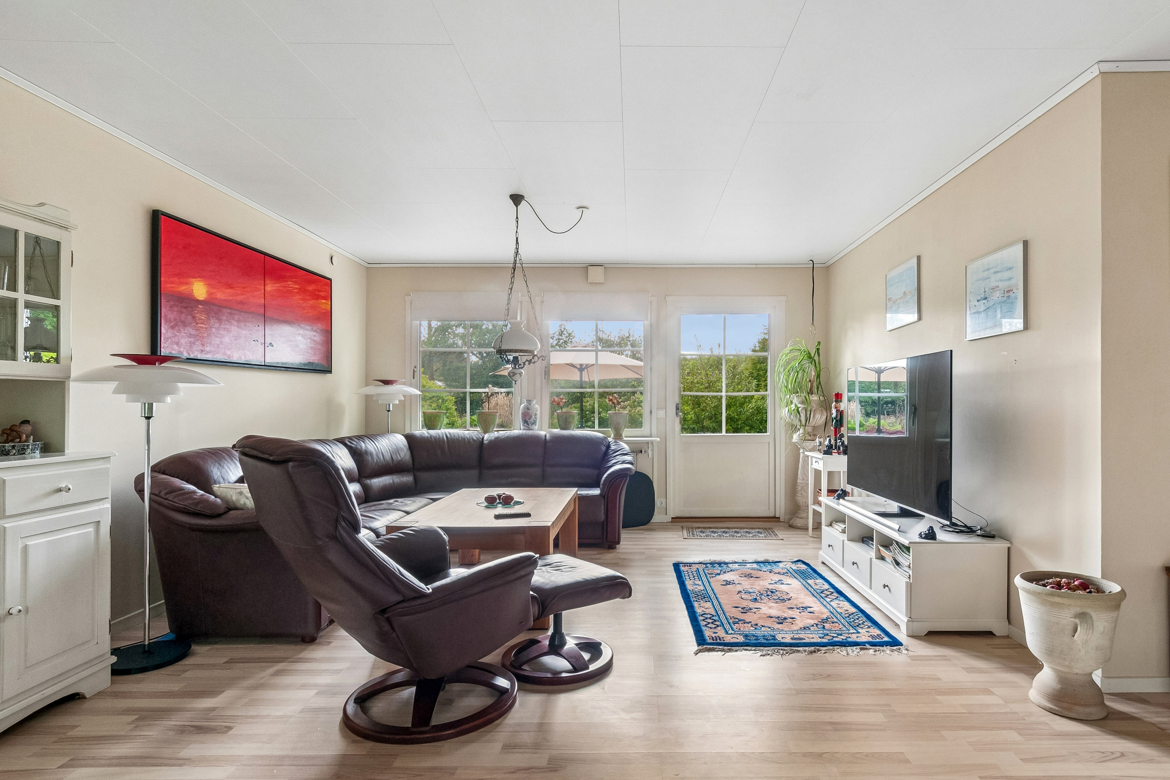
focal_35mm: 18
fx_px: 585
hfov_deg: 90.0
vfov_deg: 67.4
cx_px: 585
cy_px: 390
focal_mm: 12
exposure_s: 1
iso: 400
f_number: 10
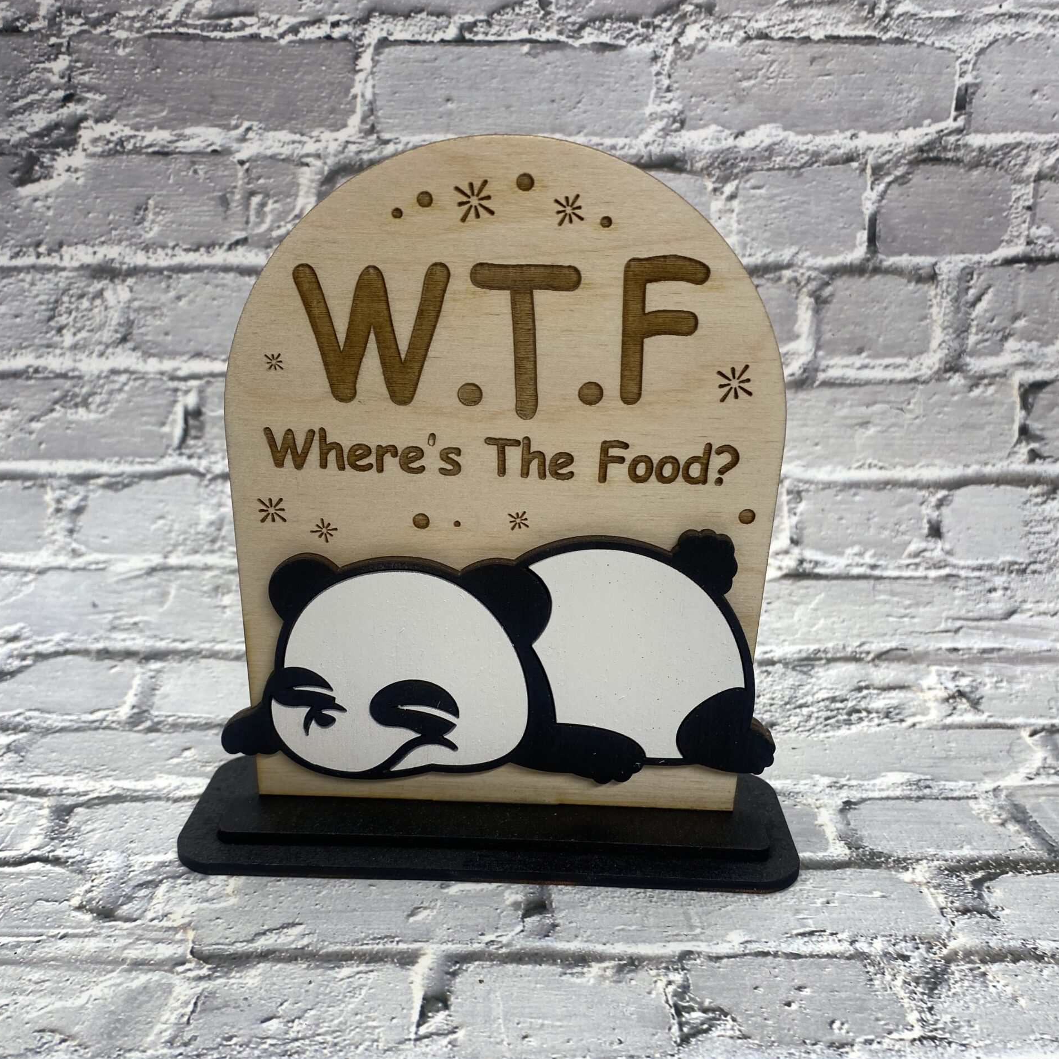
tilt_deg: -19.5
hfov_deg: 52.5
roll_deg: -1.5
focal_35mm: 31
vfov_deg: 52.2
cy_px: 638
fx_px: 1073
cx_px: 529
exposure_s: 1/120
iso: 32
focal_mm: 4.25
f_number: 1.8
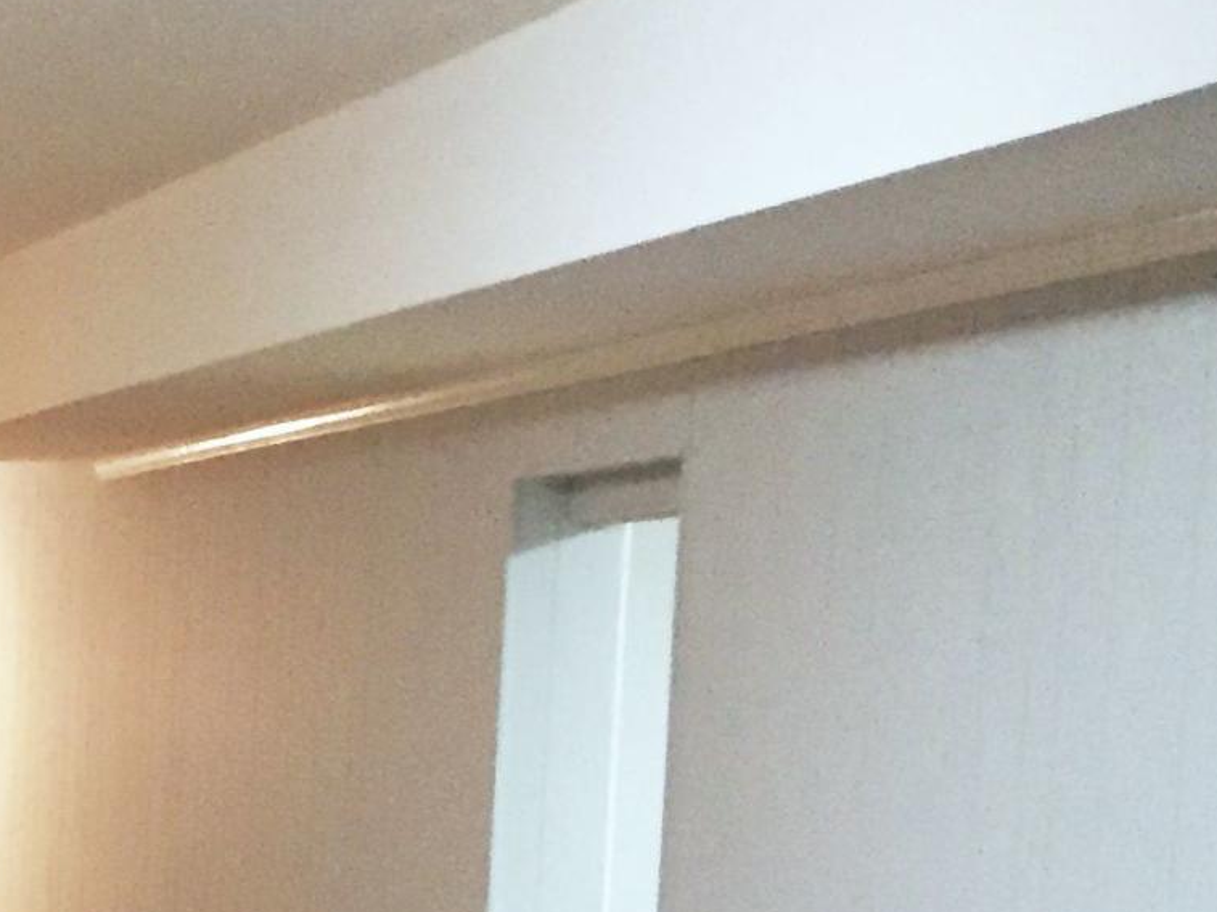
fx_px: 4041
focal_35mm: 115
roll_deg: -0.8
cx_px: -746
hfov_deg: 15.4
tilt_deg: -6.9
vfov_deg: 12.3
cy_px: 1303
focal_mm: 4.15
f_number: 2.2
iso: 200
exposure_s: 1/30
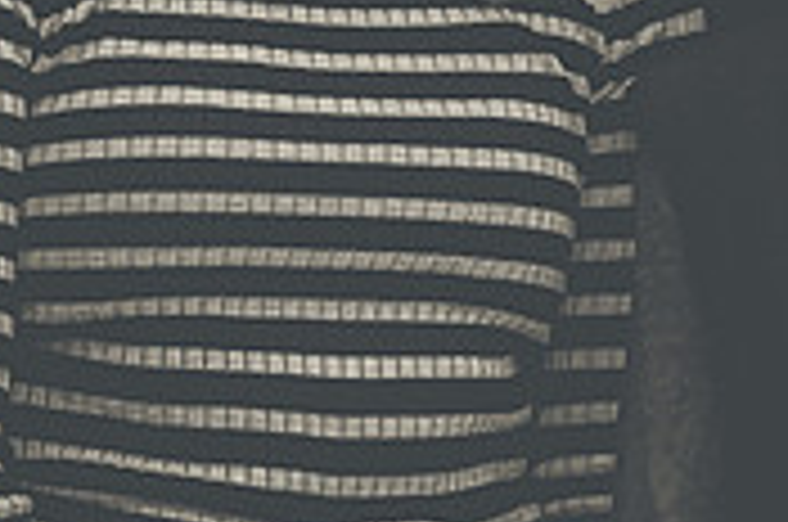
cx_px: 974
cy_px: -158
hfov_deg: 3.9
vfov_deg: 2.6
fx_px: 11427
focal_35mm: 523
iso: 2500
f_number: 5.6
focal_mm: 130
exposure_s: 1/250
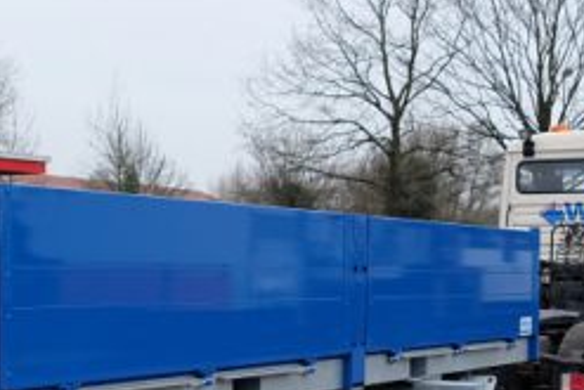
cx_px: 147
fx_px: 1363
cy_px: 362
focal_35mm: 84
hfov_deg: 23.9
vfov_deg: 16.1
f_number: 4.5
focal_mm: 18
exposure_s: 1/125
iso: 400
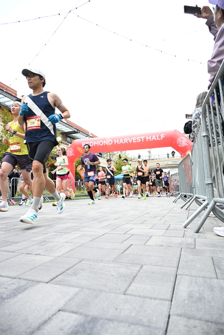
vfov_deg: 73.7
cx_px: 112
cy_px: 168
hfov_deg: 53.2
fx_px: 224
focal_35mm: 24
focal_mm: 24
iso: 2000
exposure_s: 1/640
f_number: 4
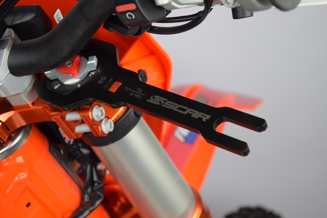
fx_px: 745
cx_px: 165
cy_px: 106
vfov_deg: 16.6
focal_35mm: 82
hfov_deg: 24.8
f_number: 6.3
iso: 400
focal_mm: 52
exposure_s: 1/160
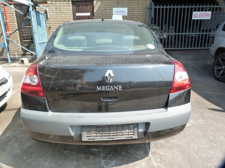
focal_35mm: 25
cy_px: 84
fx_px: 162
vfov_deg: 54.9
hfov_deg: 69.4
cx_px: 112
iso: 125
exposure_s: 1/125
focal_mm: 4.5
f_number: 4
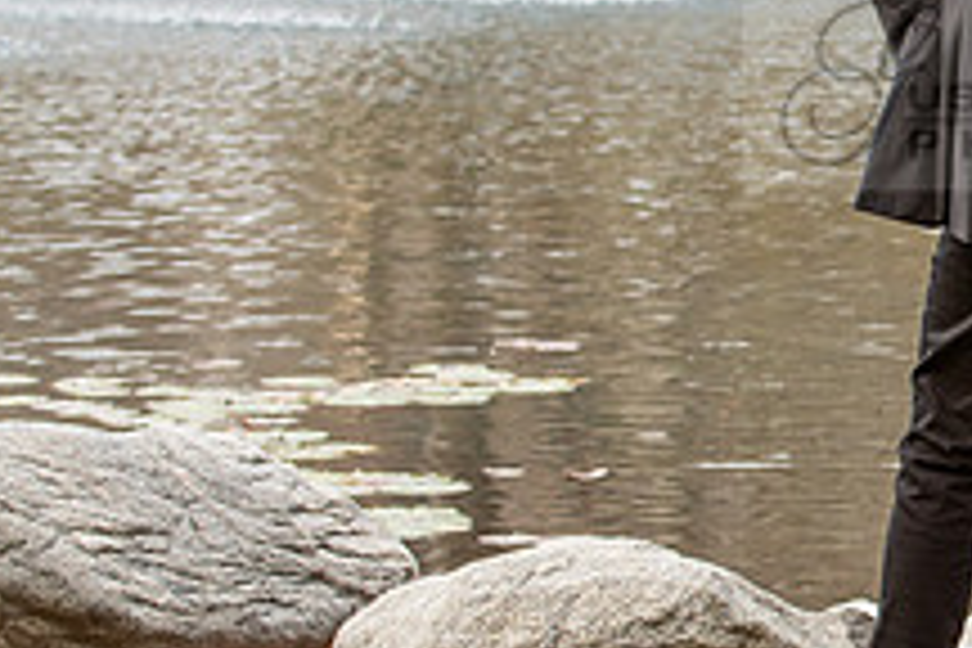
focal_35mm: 283
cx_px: 1263
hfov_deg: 7.2
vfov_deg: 4.9
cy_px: 317
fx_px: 7640
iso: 250
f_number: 3.5
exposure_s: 1/200
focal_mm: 80
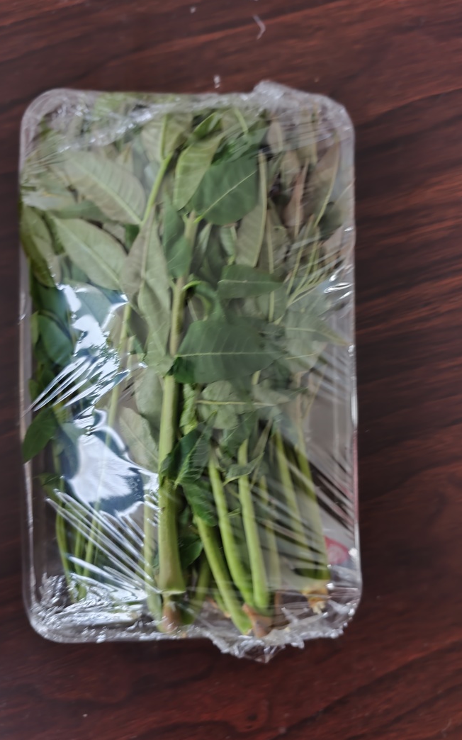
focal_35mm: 26
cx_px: 240
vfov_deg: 70.4
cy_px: 363
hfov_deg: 47.6
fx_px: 524
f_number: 1.6
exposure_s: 1/50
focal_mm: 5.84
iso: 160
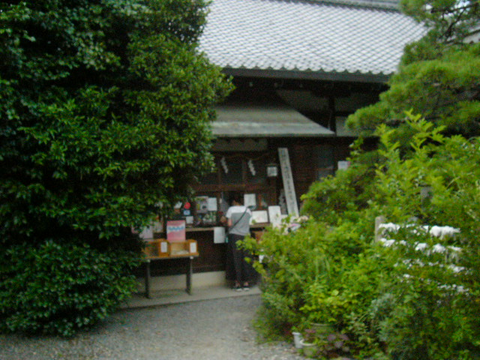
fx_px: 527
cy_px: 180
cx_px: 240
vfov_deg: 37.7
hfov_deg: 49.0
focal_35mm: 38
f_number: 8.3
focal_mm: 6.3
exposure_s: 1/400
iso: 400
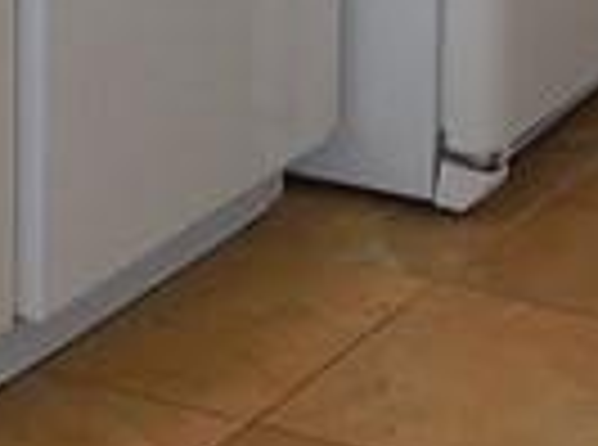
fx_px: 3325
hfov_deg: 10.2
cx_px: 576
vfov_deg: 7.2
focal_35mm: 193
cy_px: -604
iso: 125
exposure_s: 1/50
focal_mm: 4.5
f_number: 3.1
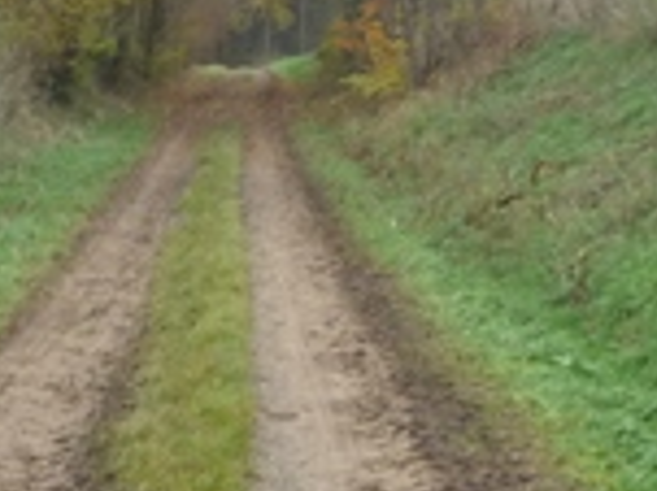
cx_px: 187
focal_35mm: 102
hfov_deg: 19.2
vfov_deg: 14.3
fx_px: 1934
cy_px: 4
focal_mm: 5.2
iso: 200
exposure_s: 1/125
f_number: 3.3
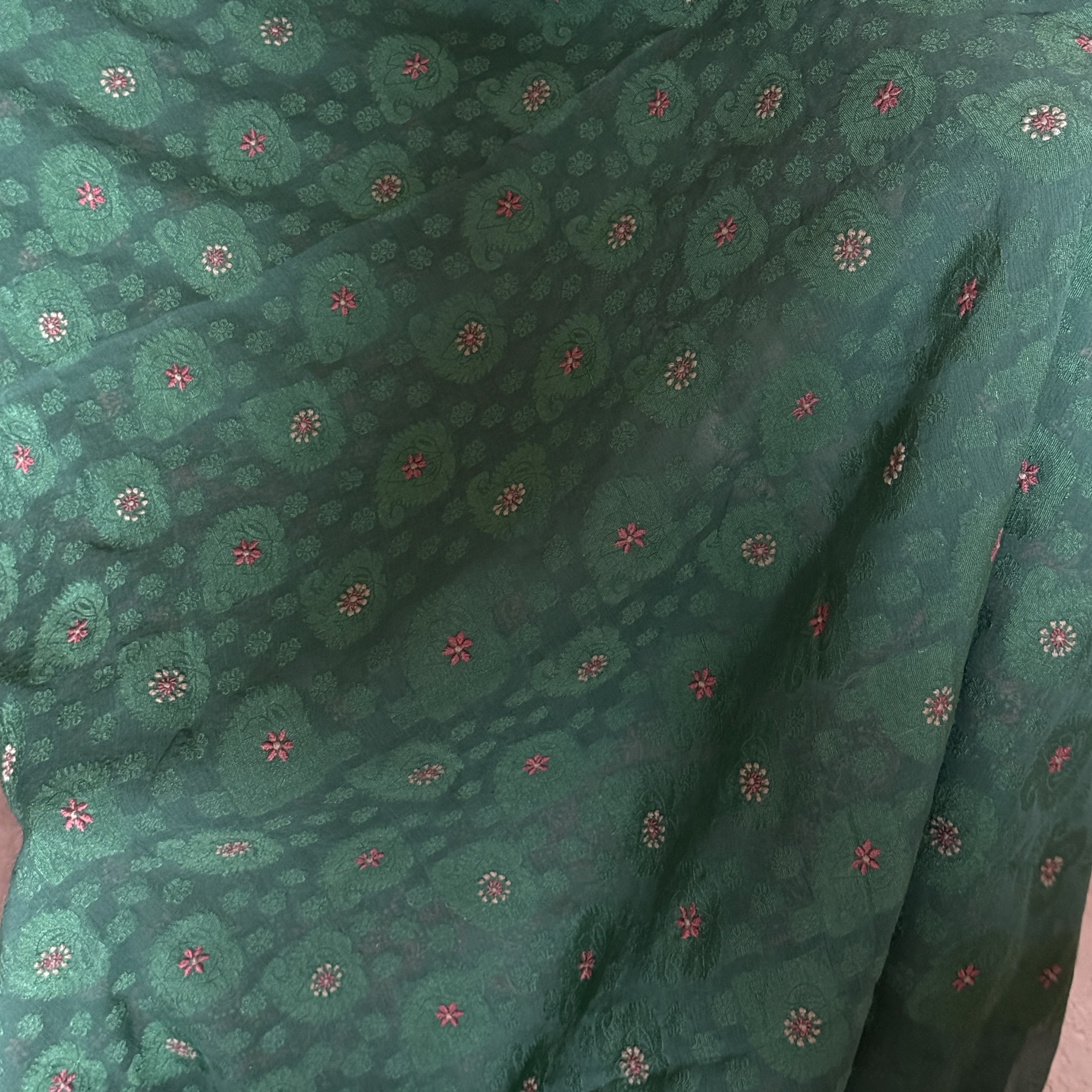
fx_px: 2034
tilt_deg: -34.6
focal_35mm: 57
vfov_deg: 29.9
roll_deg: -0.4
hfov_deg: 30.0
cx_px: 544
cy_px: 379
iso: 500
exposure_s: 1/38
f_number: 1.78
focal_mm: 6.76
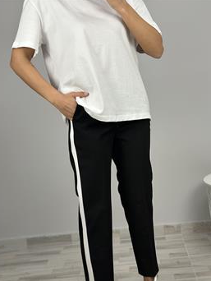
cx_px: 118
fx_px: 471
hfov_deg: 25.2
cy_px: 166
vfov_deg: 33.1
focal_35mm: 58
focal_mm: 6.86
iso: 80
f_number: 1.78
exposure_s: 1/100
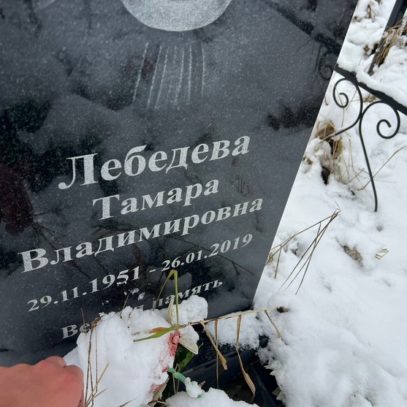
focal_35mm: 33
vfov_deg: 49.7
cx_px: 198
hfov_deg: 49.7
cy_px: 191
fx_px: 439
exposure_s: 1/397
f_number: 1.5
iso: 50
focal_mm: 5.7
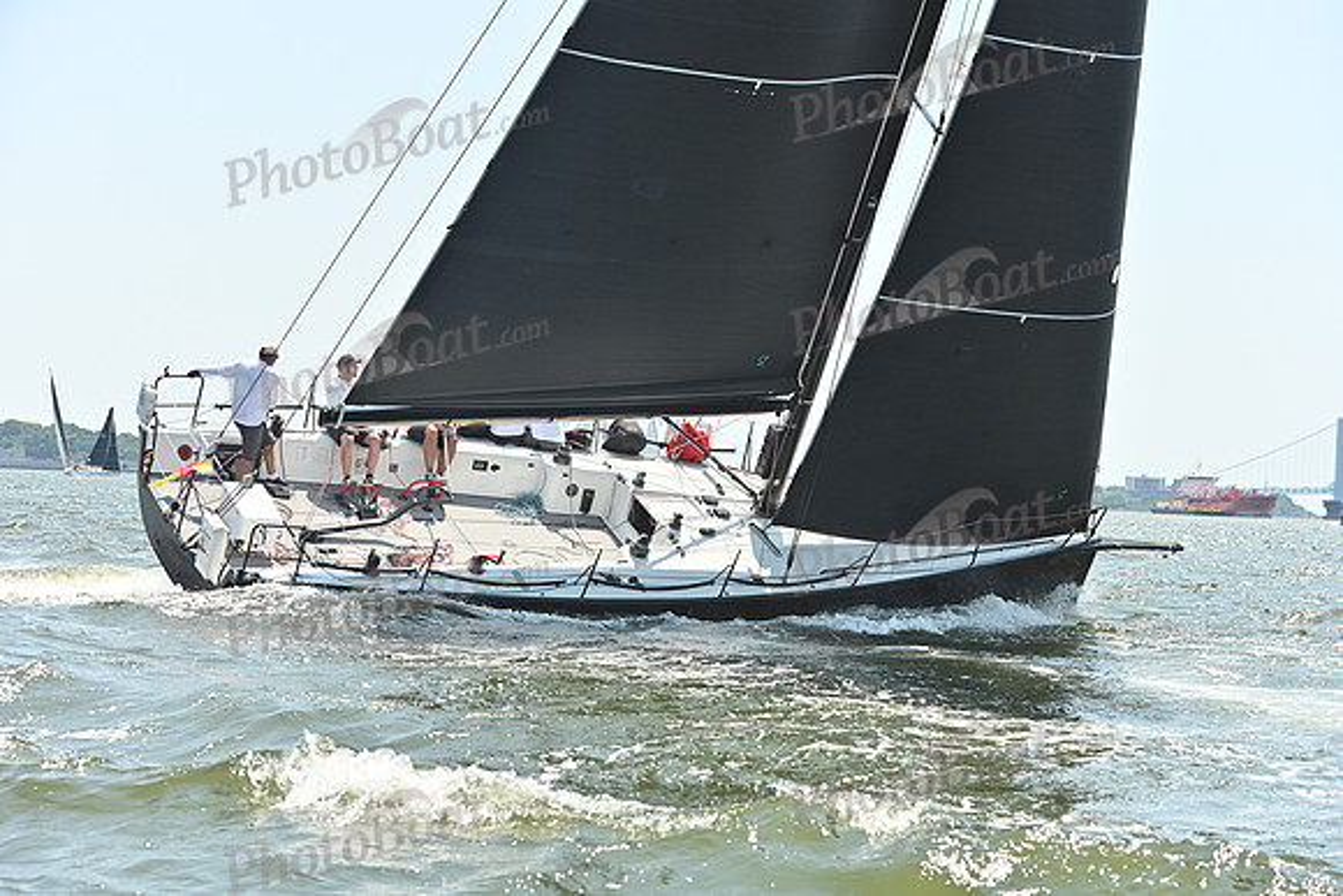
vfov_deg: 19.5
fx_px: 2612
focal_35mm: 70
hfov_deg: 28.8
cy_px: 448
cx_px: 672
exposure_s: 1/1250
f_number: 6.3
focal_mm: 70
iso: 320
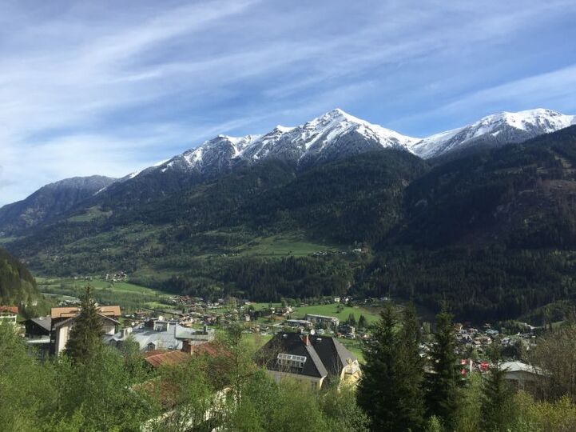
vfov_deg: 48.2
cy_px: 216
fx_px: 482
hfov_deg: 61.7
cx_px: 288
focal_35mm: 29
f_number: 2.2
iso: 32
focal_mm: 4.15
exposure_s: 1/1412
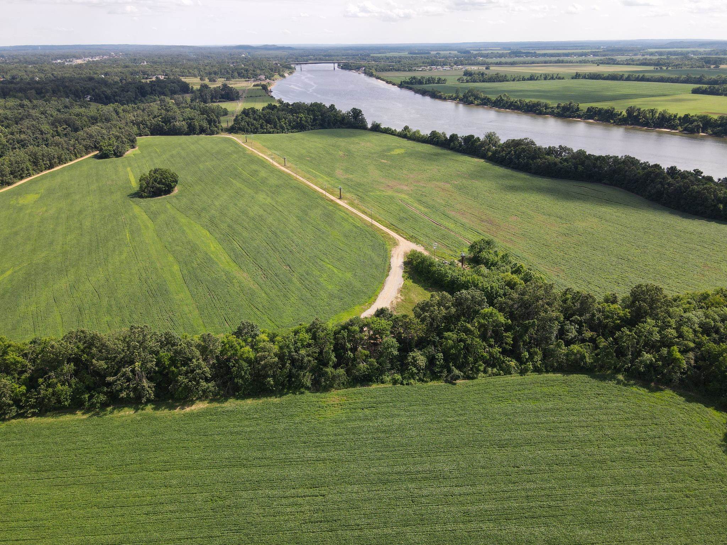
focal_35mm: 24
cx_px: 364
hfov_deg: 71.6
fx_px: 504
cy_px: 272
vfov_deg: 56.8
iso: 110
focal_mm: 4.5
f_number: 2.8
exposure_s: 1/30
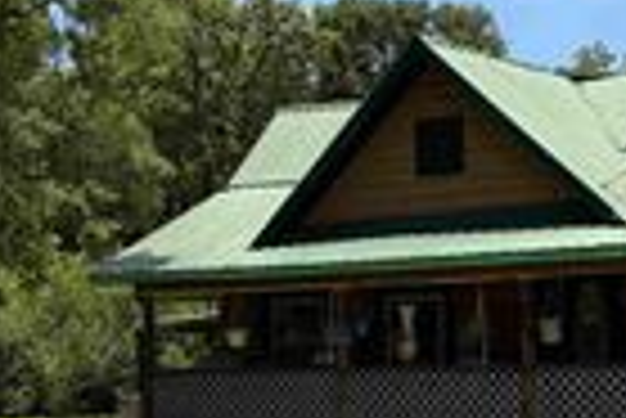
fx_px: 1688
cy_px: 344
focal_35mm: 97
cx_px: 311
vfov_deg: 14.1
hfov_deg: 21.0
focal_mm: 5.96
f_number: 1.6
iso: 50
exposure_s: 1/3448
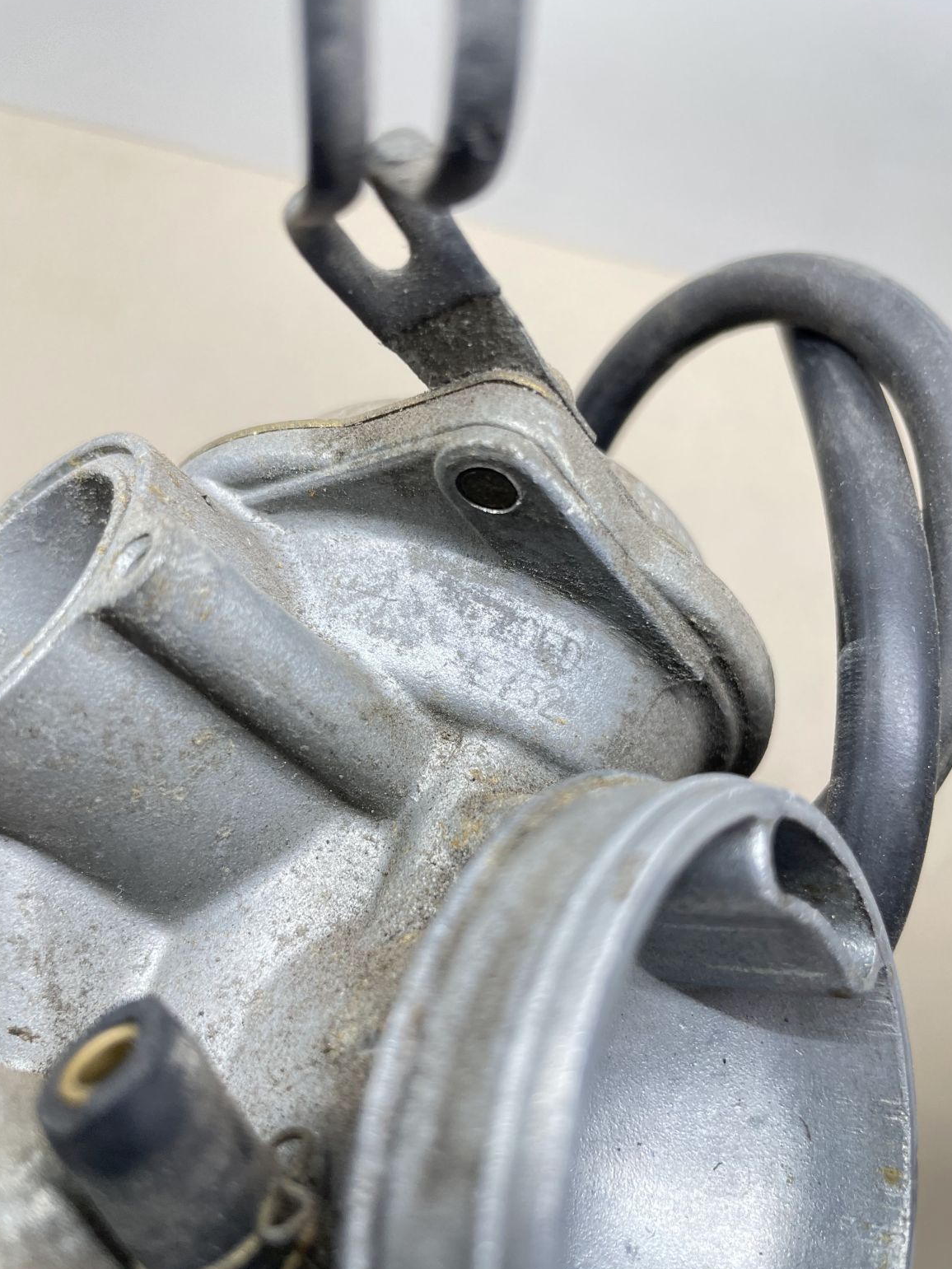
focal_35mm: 27
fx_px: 990
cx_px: 489
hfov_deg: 51.4
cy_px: 634
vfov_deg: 65.3
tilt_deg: -78.7
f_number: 1.6
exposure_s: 1/100
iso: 100
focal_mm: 4.2
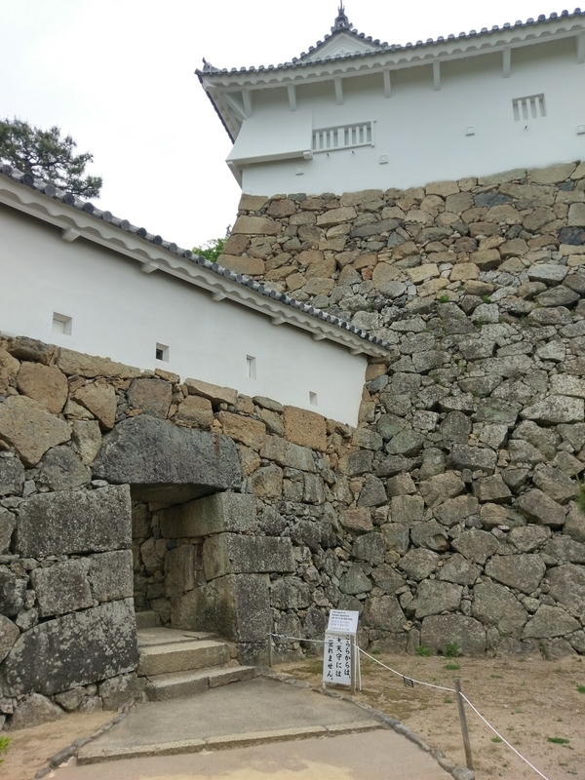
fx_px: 586
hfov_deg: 53.1
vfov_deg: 67.3
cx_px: 292
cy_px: 390
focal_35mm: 26
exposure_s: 1/513
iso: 100
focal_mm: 4.58
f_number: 1.8
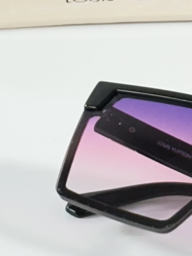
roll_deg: +1.3
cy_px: -158
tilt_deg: -20.8
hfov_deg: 4.8
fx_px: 2298
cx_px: 223
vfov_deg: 6.3
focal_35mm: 311
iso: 100
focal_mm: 6.86
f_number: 1.78
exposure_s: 1/100
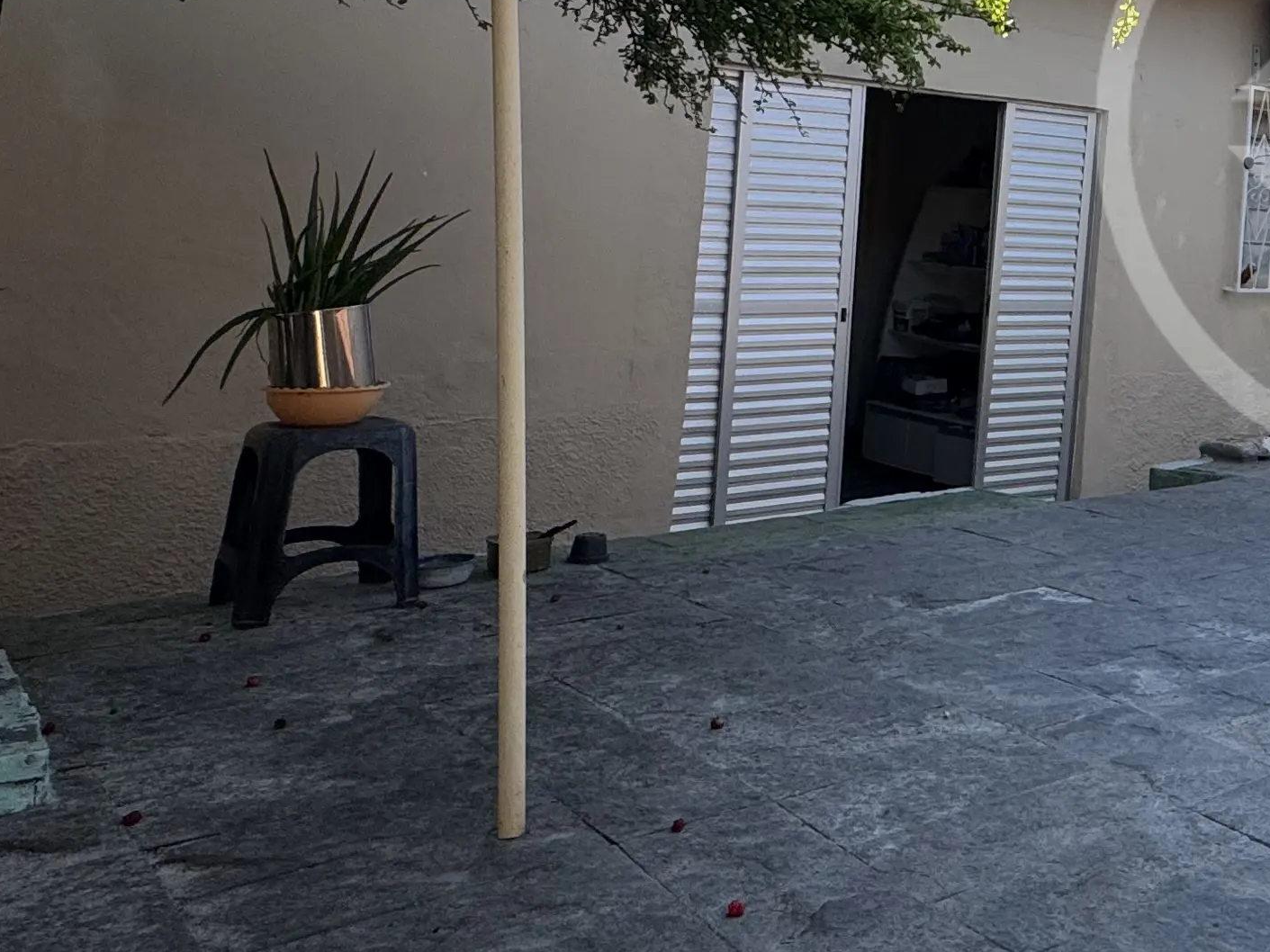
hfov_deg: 37.6
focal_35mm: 40
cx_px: 1451
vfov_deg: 34.3
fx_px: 1467
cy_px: 125
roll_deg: -4.5
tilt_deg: +3.1
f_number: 2.2
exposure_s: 1/1217
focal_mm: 2.22
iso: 50
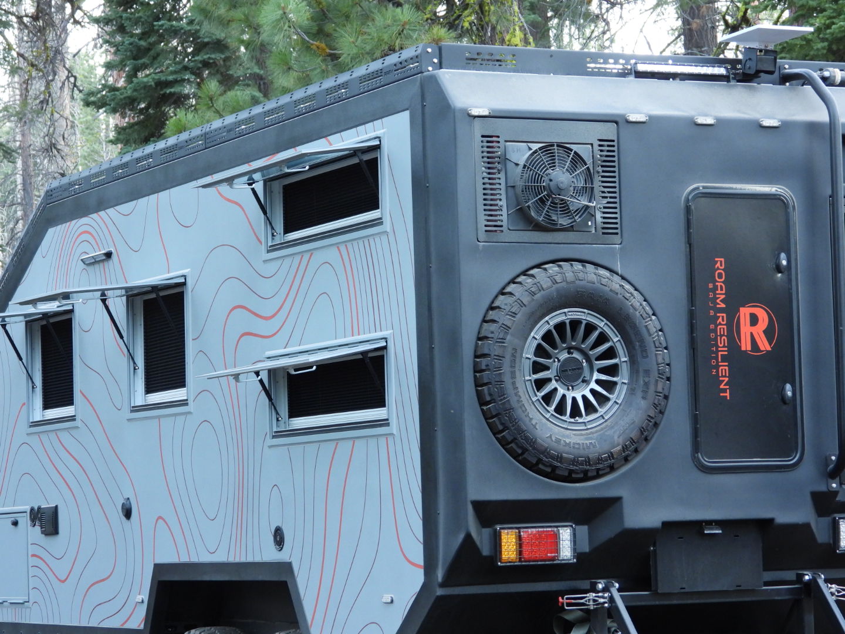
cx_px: 422
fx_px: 2807
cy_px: 317
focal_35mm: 115
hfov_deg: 17.1
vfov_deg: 12.9
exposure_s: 1/25
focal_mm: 20.7
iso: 400
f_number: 4
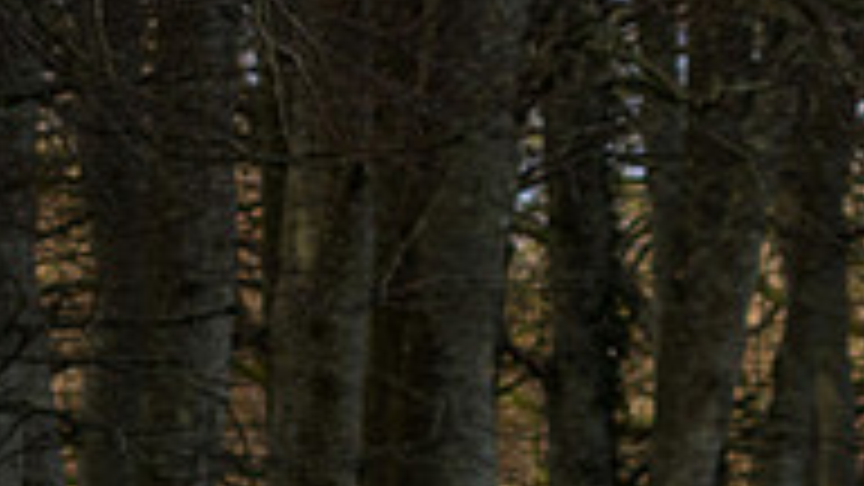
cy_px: 1003
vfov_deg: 2.0
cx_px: 207
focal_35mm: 592
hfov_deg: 3.6
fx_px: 13563
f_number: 4
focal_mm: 98
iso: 200
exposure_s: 1/1600
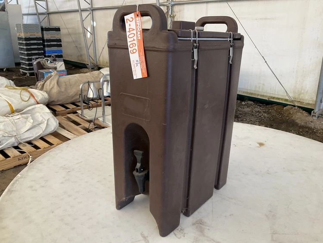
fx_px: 271
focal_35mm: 29
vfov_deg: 48.3
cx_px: 162
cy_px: 122
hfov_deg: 61.6
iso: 32
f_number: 1.8
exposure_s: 1/122
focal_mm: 3
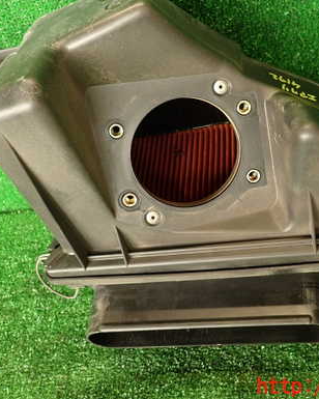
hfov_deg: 39.1
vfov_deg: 47.8
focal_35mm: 38
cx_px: 180
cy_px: 167
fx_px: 448
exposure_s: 1/50
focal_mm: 4.5
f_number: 2
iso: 200
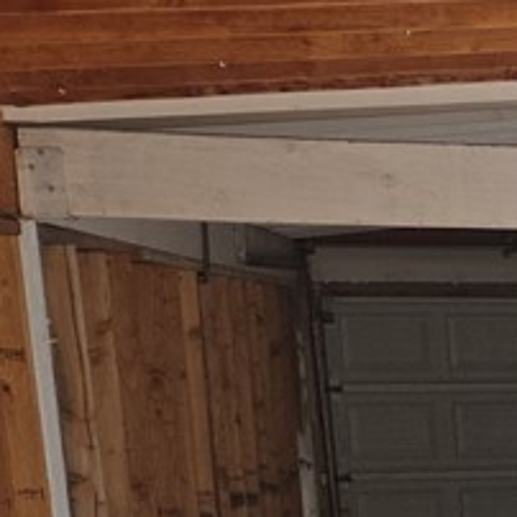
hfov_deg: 13.4
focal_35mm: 103
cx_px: 1167
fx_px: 1740
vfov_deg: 16.1
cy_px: 645
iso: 25
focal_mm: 5.4
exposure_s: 1/722
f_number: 1.8
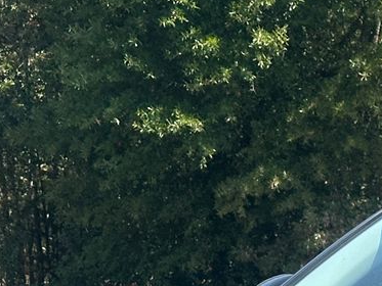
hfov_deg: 9.4
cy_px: 524
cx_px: 520
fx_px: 2274
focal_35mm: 206
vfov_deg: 7.0
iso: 64
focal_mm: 6.86
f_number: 1.78
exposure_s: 1/1953
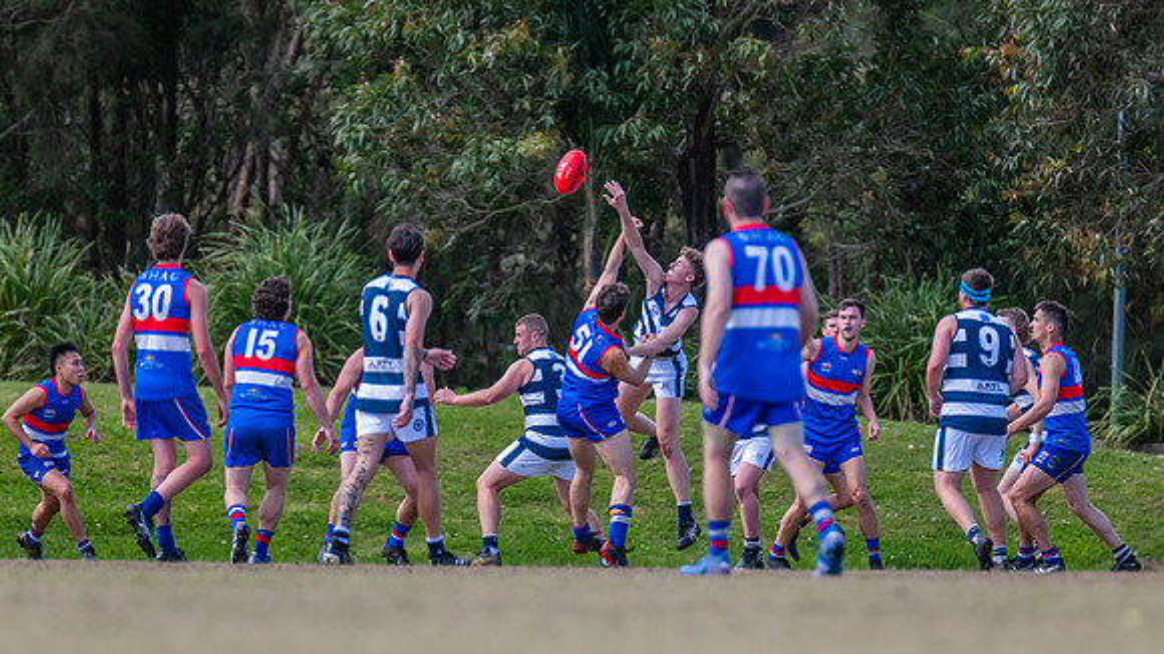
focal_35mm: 519
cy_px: 316
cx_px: 613
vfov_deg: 2.3
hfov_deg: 4.2
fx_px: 16017
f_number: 4.5
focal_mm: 420
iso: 800
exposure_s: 1/2000
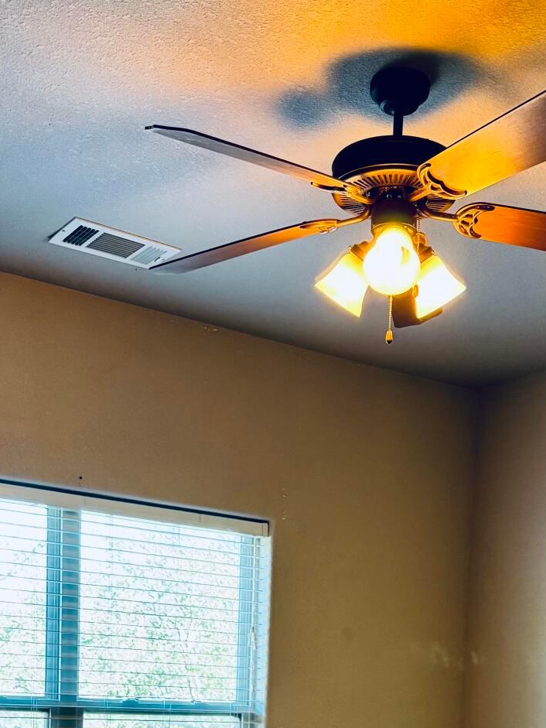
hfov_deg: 28.5
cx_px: 307
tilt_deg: -4.8
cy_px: 757
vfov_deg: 33.7
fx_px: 1072
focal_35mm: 51
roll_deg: -2.3
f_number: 1.78
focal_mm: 6.76
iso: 400
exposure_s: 1/60
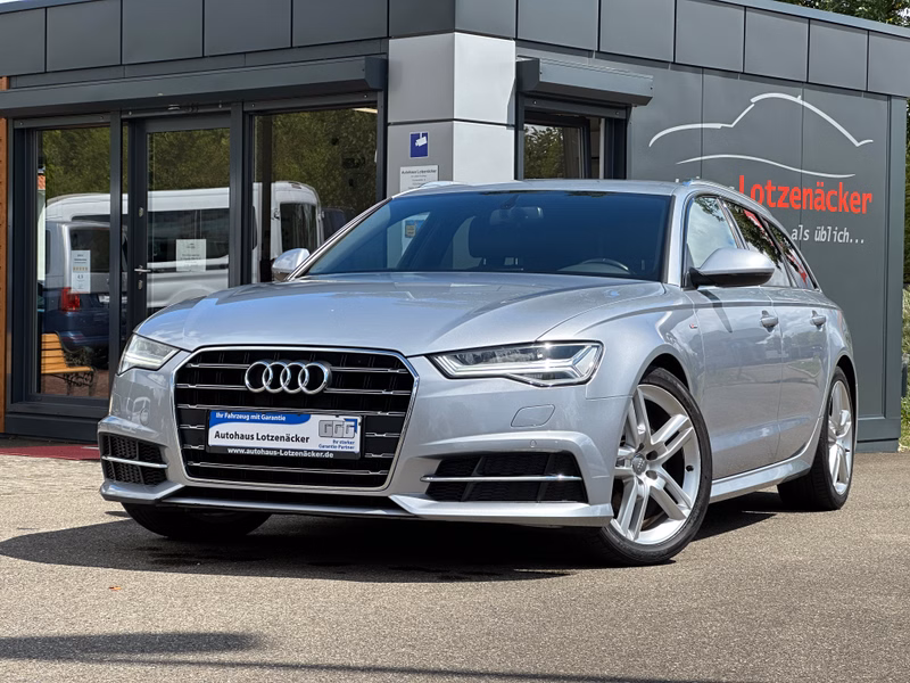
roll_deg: -0.3
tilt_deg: -1.8
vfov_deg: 19.1
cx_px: 455
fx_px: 2024
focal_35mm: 77
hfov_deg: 25.3
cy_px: 342
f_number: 2.8
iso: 32
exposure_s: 1/589
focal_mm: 9
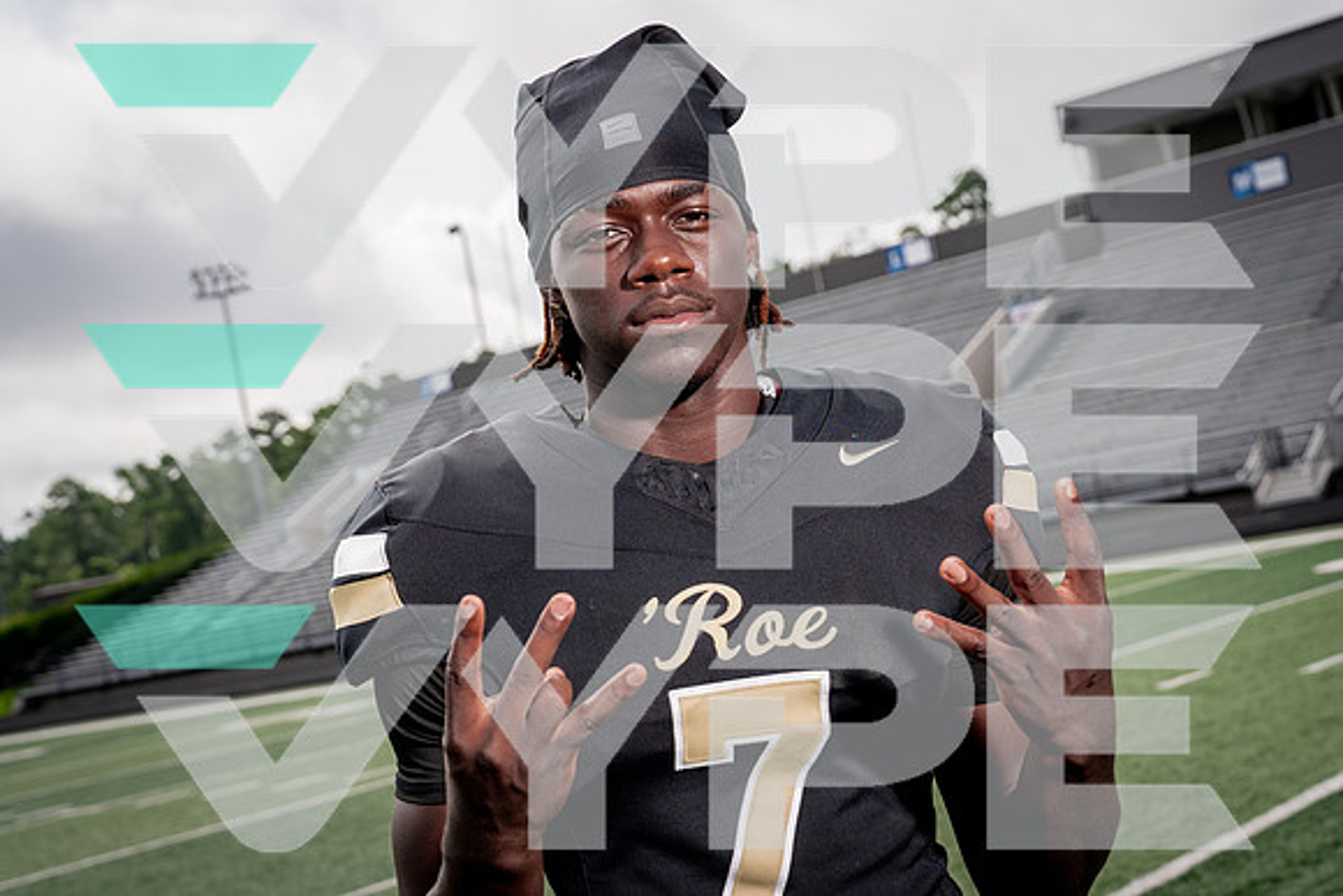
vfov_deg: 23.8
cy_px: 448
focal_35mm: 57
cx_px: 672
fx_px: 2124
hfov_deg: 35.1
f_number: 6.3
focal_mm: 55
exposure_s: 1/1600
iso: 320
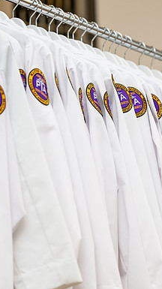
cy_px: 144
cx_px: 151
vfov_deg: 14.3
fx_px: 1148
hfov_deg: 8.0
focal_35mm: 150
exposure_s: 1/200
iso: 1600
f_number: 3.5
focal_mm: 95
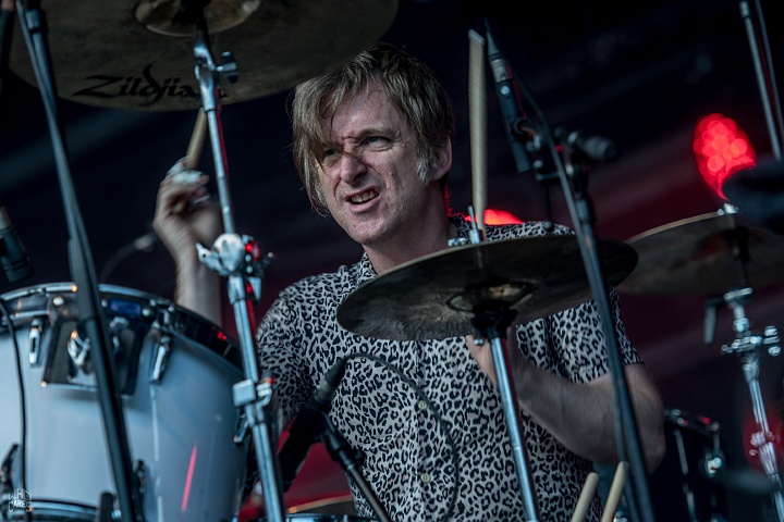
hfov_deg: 10.2
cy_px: 261
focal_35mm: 202
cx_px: 392
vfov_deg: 6.8
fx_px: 4410
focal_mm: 135
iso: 100
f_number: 2.8
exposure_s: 1/100
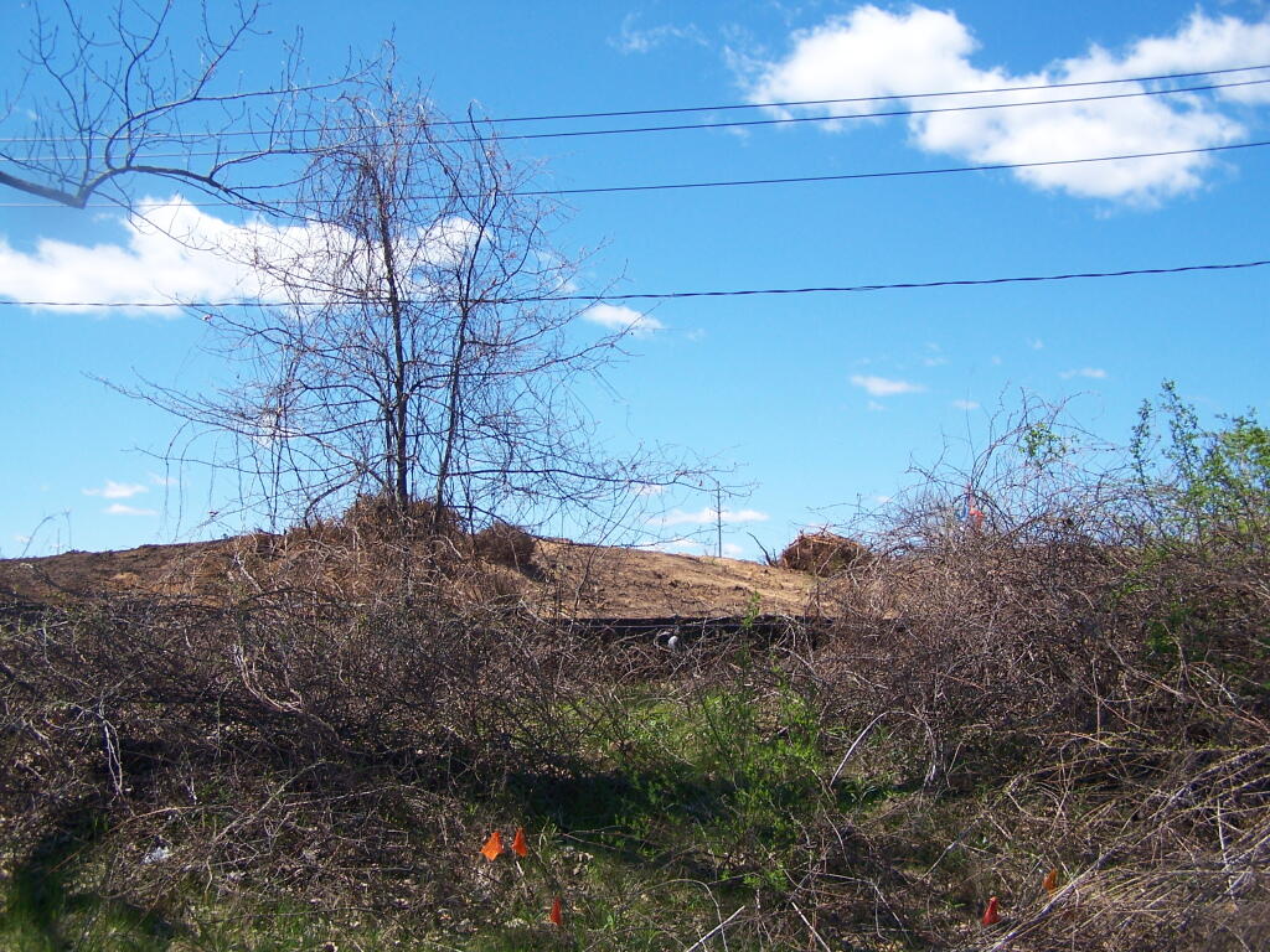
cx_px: 635
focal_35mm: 38
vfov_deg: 37.7
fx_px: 1394
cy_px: 476
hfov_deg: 49.0
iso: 80
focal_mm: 6.3
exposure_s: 1/1000
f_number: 2.8
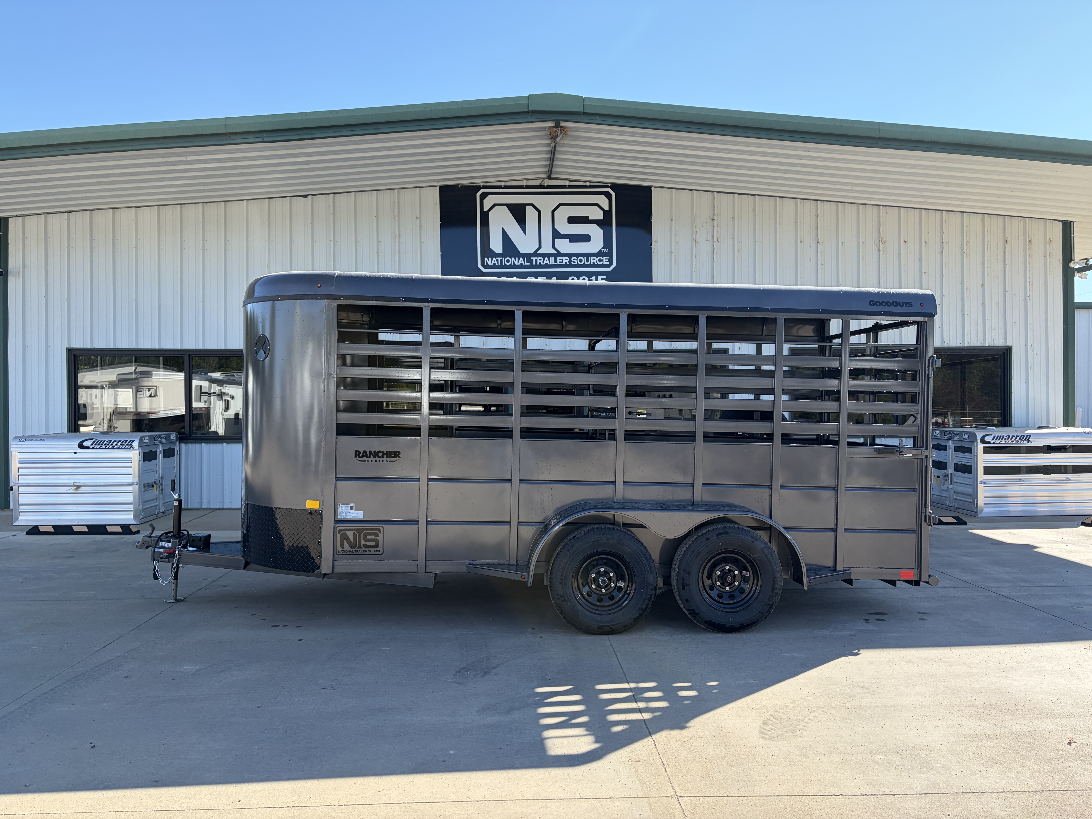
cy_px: 410
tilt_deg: +0.2
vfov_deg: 53.1
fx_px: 820
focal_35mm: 26
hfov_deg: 67.3
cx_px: 546
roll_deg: +0.7
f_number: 1.6
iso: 64
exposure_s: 1/1451
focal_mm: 5.96
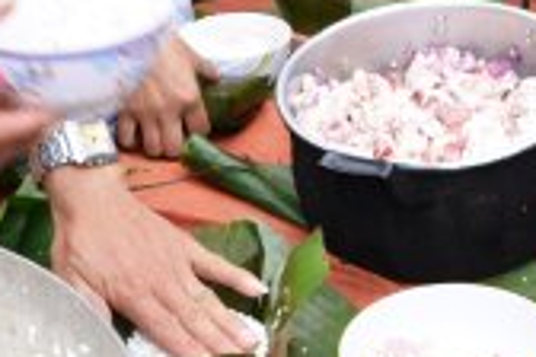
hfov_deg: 18.8
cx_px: 464
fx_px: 1593
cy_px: -222
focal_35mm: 107
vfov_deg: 12.1
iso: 400
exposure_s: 1/100
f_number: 7.1
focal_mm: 18
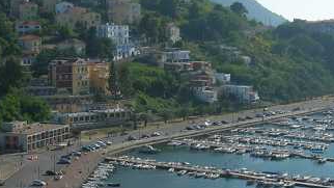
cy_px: 108
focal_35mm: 92
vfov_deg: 13.1
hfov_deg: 23.1
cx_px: 222
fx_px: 815
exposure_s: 1/588
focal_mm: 5.7
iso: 50
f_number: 4.9
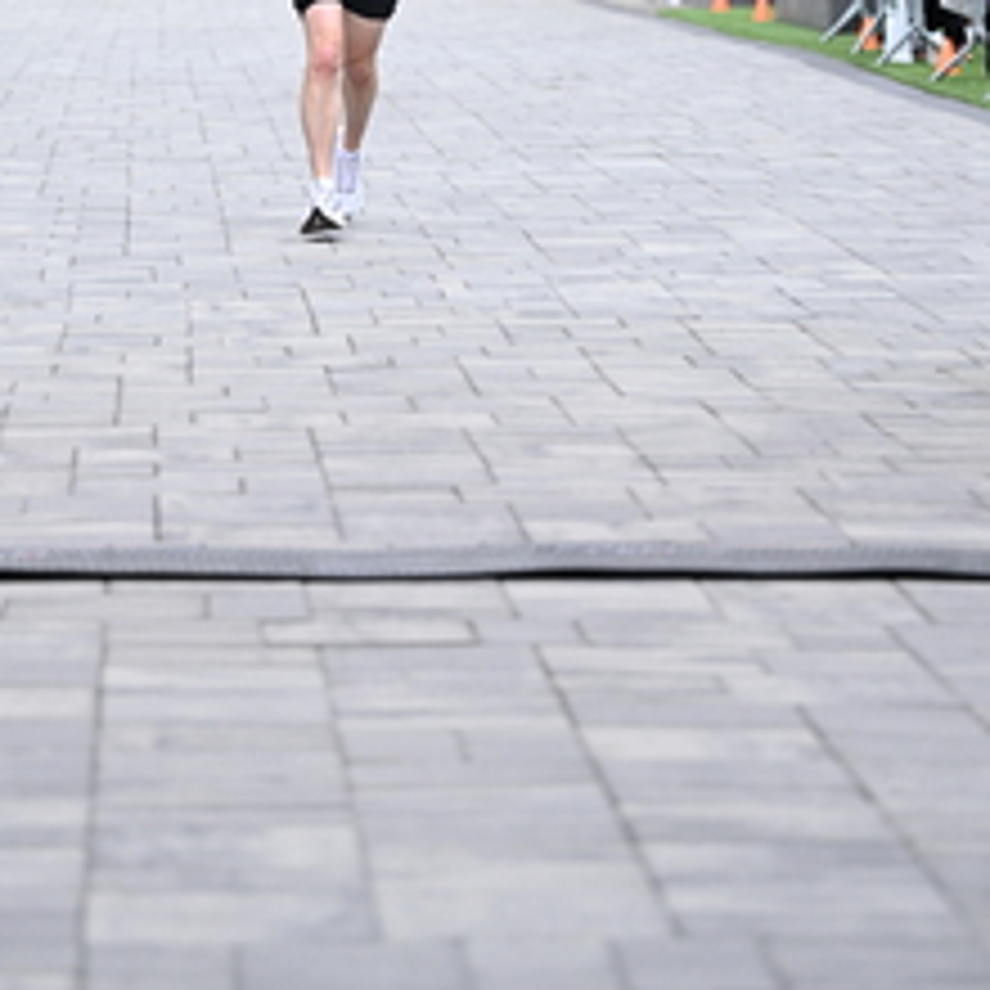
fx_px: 6115
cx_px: 322
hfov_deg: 9.2
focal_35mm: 189
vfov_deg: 9.1
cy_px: -243
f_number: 2.8
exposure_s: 1/2000
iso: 640
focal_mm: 89
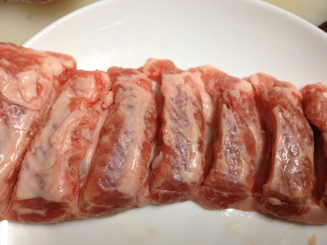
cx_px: 164
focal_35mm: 35
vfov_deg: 40.7
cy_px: 122
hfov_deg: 52.6
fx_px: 331
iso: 50
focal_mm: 4.28
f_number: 2.4
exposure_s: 1/20
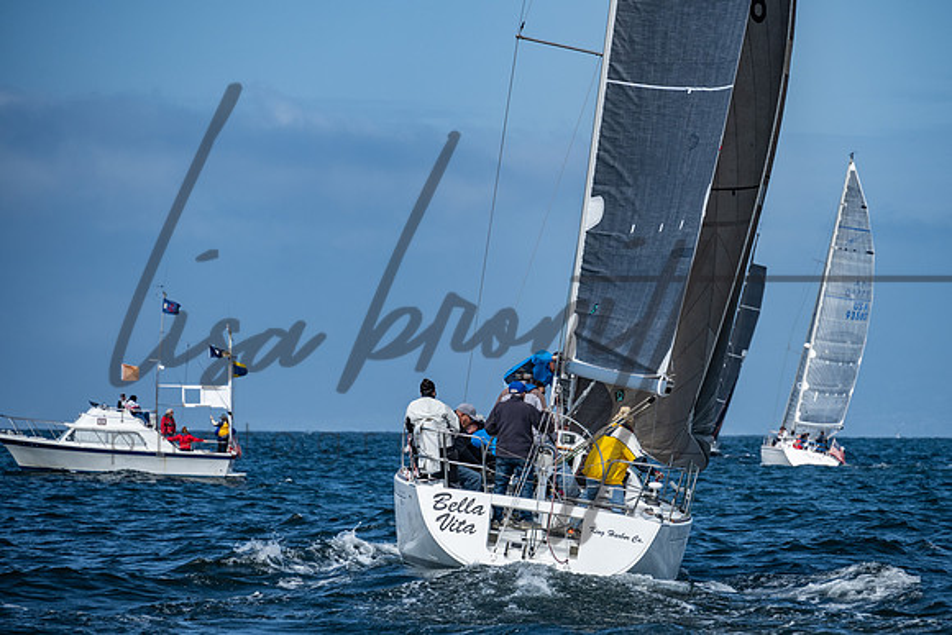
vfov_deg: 5.7
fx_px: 6393
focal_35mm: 242
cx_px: 556
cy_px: 321
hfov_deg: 8.5
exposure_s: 1/2000
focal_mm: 200
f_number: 6.3
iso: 200
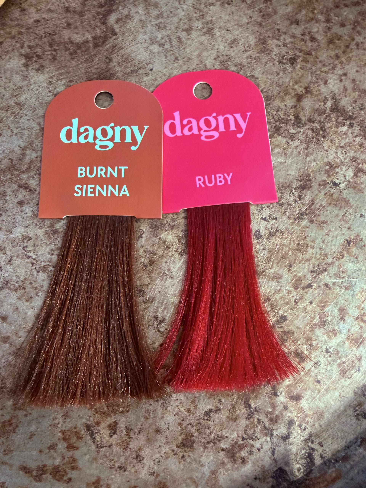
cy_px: 244
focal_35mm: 25
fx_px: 352
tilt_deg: -84.2
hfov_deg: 54.9
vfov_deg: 69.4
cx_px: 183
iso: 500
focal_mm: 2.22
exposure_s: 1/50
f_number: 2.2
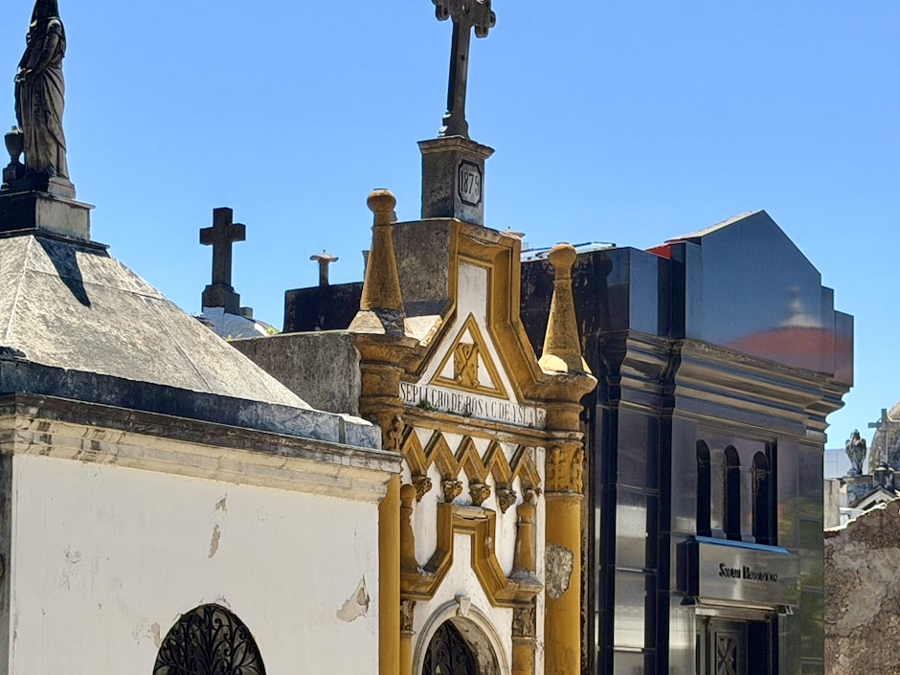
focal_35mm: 98
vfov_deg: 15.0
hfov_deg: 19.9
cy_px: 542
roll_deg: -0.5
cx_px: 257
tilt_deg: +4.4
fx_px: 2548
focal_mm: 6.76
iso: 64
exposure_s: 1/2865
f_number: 1.78
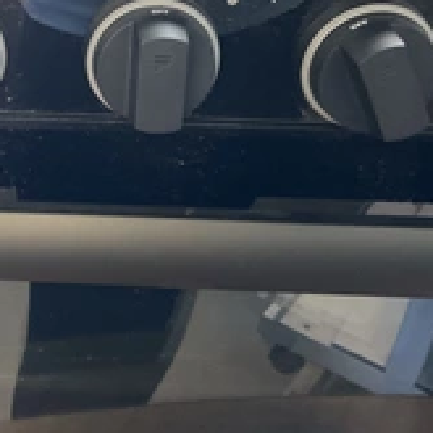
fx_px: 877
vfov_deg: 27.2
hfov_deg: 26.2
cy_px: 94
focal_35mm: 62
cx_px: -3
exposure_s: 1/30
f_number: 1.8
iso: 250
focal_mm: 3
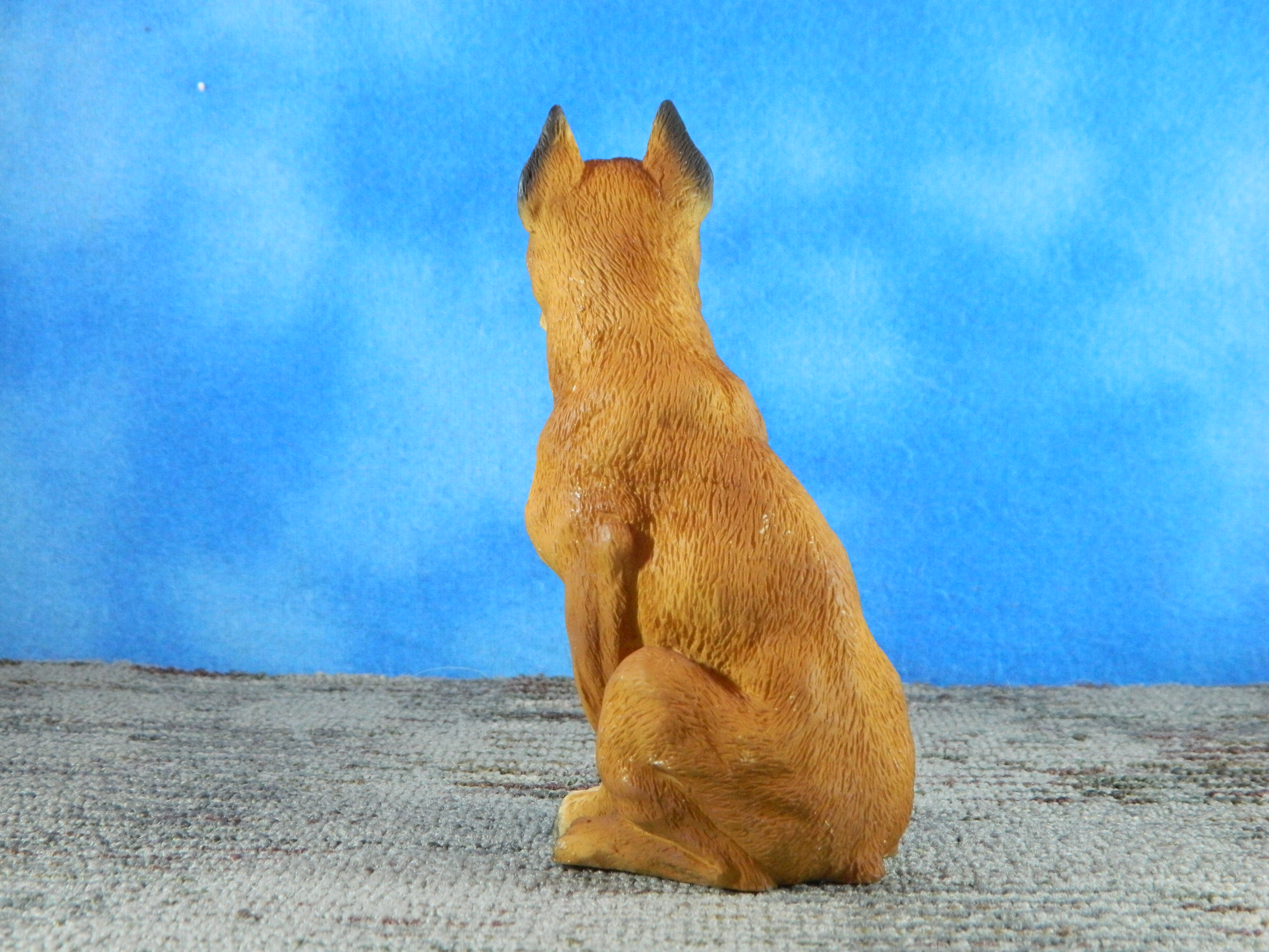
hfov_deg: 33.8
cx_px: 634
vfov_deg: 25.7
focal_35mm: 57
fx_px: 2090
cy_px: 476
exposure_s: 1/25
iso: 400
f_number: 3.8
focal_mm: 10.2
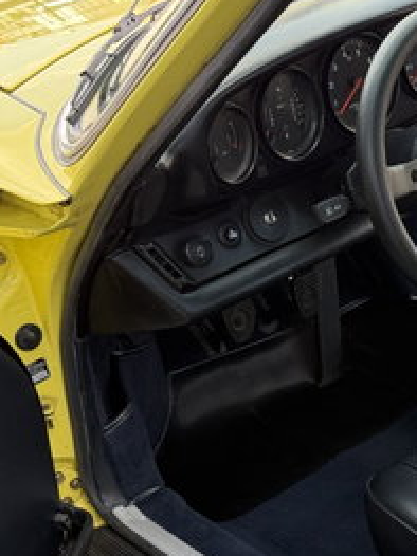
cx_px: 525
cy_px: 463
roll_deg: +0.2
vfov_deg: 27.1
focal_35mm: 70
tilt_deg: -38.2
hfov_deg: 19.5
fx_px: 1125
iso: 80
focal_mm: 6.76
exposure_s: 1/252
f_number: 1.78
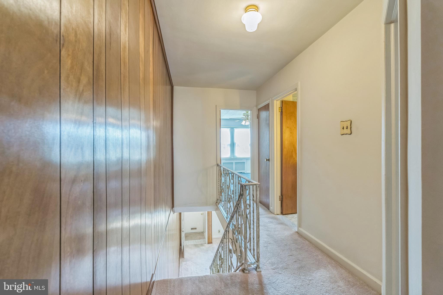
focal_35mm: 16
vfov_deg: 72.0
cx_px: 222
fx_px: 203
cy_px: 148
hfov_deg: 95.0
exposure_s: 1/30
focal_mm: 16.5
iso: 640
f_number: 5.6
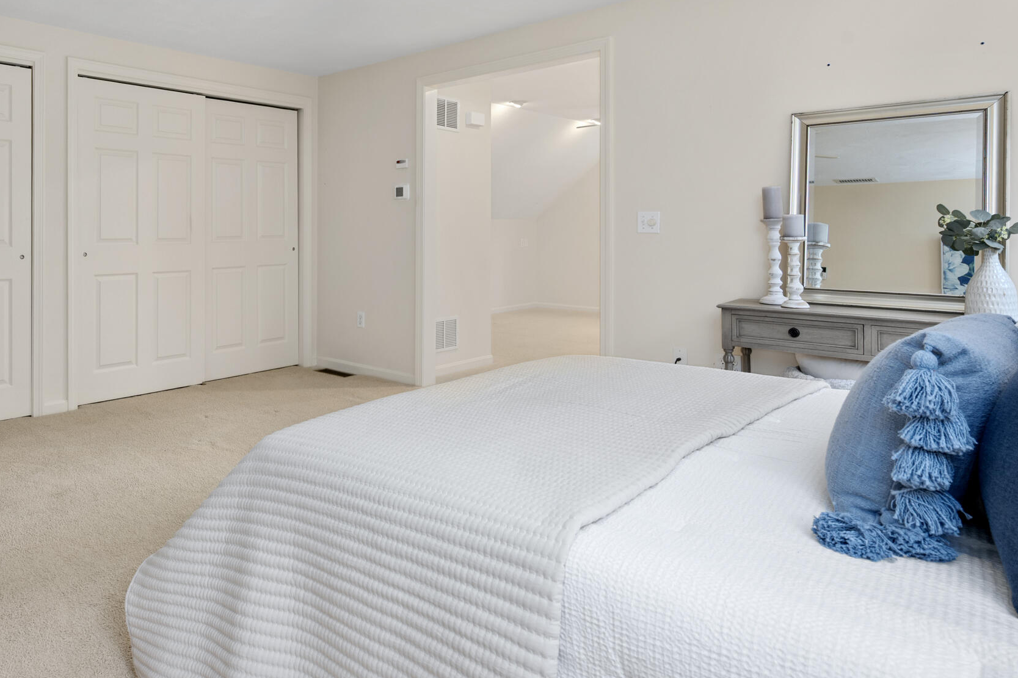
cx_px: 314
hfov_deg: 70.9
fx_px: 679
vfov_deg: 52.2
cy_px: 232
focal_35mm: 24
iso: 320
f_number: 8
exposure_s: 1/3
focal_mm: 16
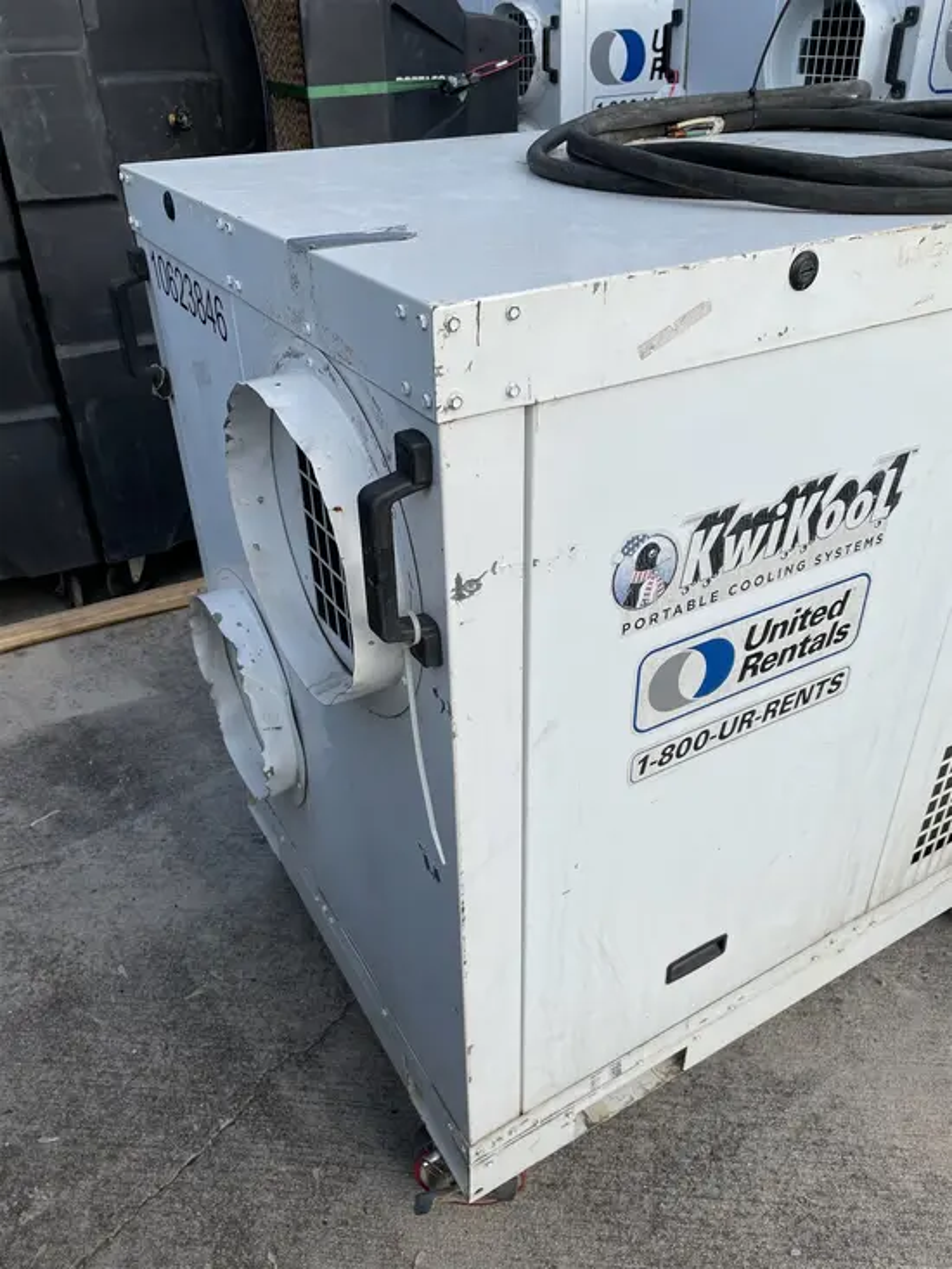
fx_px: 953
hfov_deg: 53.1
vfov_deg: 67.3
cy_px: 634
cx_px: 476
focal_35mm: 26
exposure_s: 1/3509
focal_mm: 4.2
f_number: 1.6
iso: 50
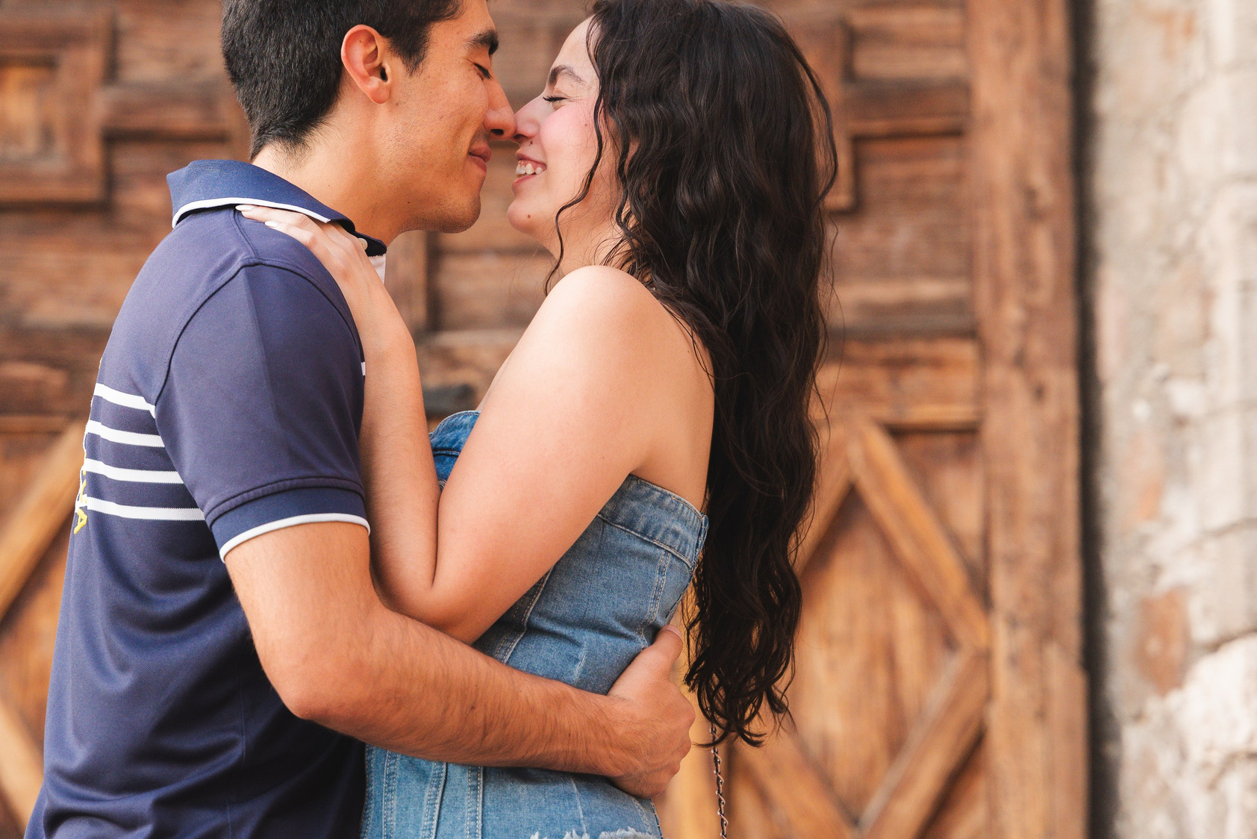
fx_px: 3982
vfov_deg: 12.0
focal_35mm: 114
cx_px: 515
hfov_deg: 17.9
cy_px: 291
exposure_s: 1/125
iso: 800
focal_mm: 75
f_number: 3.5
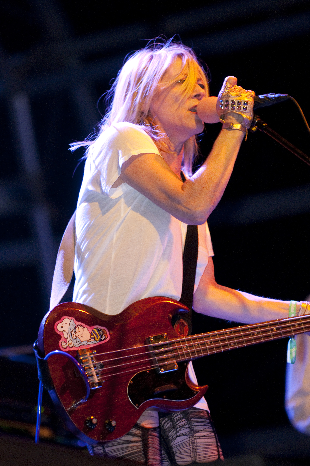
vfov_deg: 8.9
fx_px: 3011
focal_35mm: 232
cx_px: 155
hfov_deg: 5.9
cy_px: 233
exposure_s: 1/60
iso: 1600
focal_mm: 155
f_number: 2.8
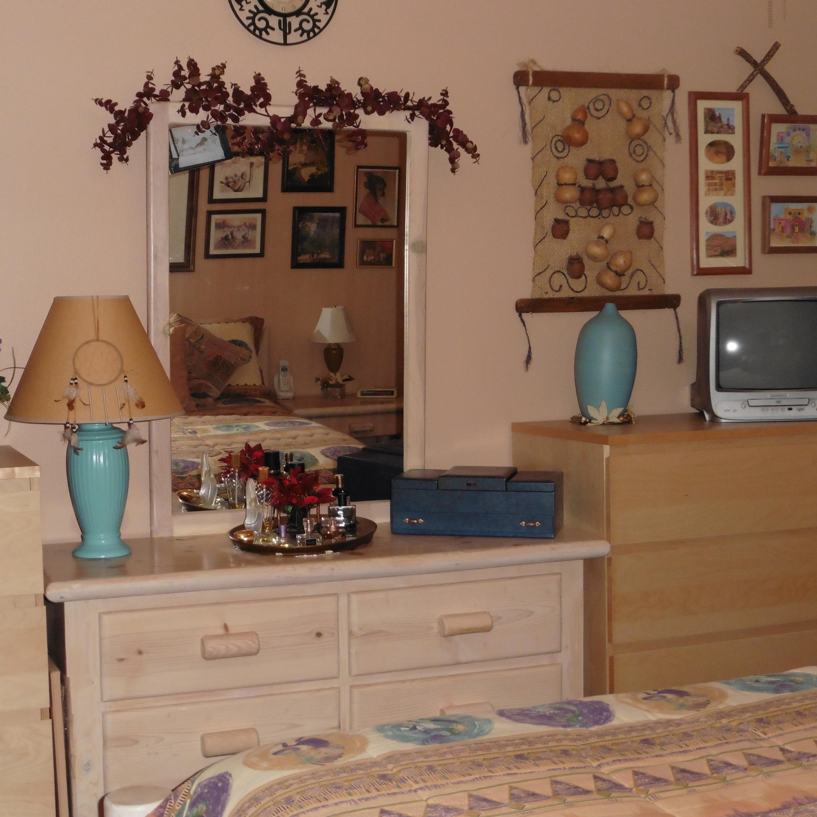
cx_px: 332
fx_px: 1389
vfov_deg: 32.8
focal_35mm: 52
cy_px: 409
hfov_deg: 32.7
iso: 320
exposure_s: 1/80
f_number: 4.1
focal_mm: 7.9
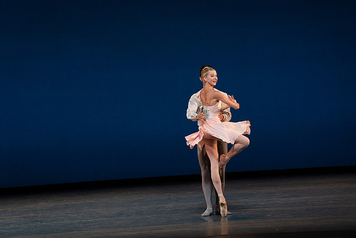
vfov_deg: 6.9
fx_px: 1978
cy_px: 119
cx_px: 178
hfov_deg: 10.3
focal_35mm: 200
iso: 3200
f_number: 8
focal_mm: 200
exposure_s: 1/500
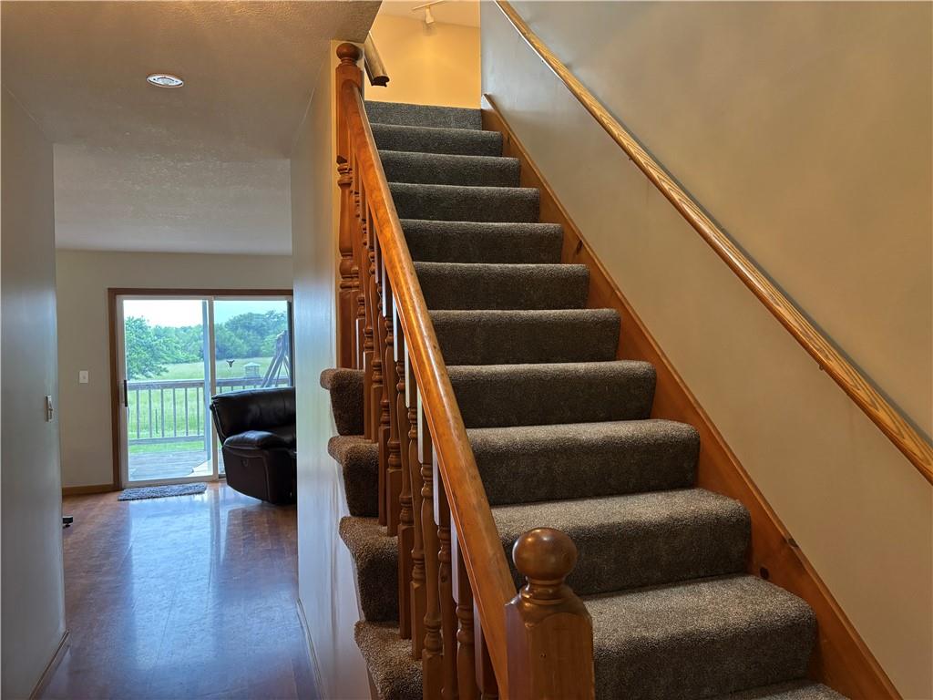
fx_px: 701
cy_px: 350
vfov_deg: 53.1
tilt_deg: -1.6
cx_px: 466
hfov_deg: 67.3
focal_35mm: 26
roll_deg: +0.9
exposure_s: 1/60
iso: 400
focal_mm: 5.96
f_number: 1.6
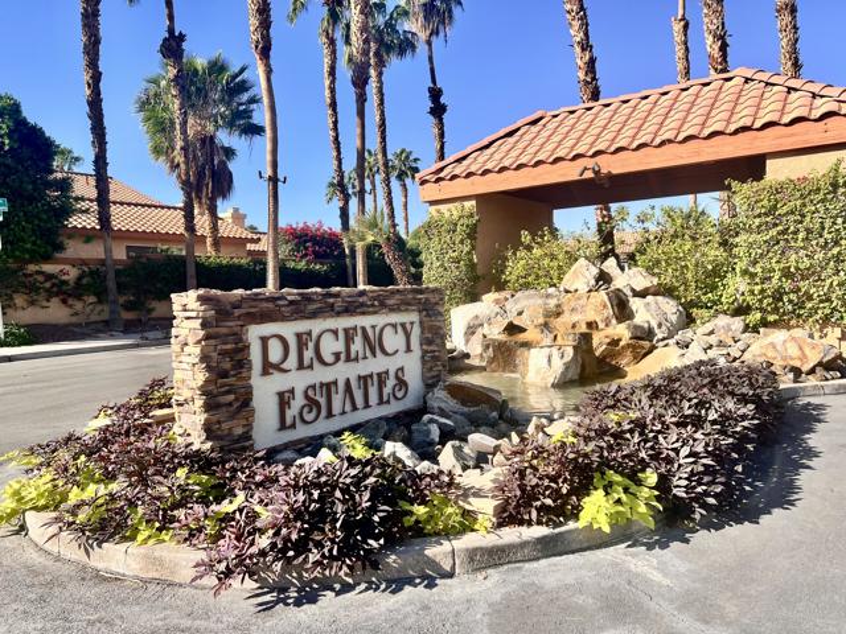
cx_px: 423
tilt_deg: -3.0
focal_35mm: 26
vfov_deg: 53.1
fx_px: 635
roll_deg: +0.2
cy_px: 317
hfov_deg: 67.3
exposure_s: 1/2571
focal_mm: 5.7
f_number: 1.5
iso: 50
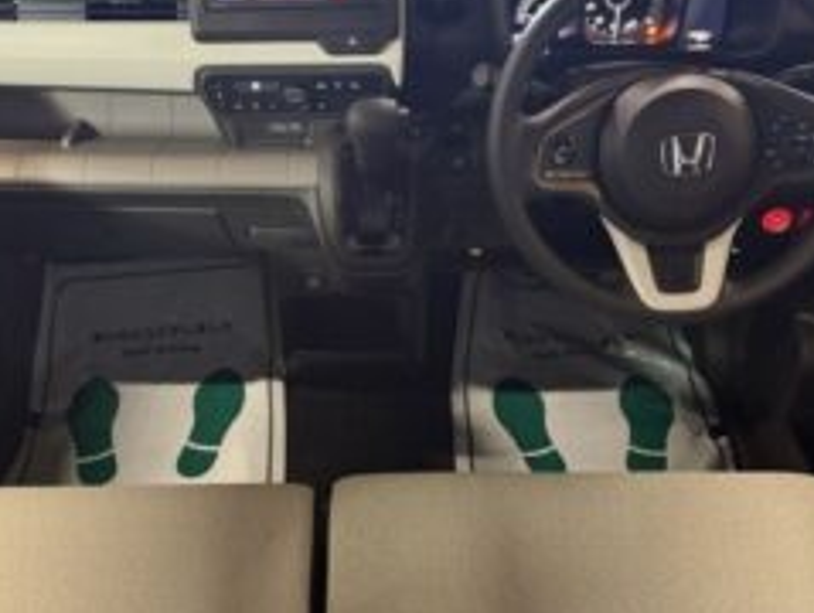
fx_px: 895
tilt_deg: -39.3
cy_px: 257
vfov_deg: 37.7
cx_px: 364
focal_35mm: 38
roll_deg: +1.7
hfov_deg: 48.8
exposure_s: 1/24
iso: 500
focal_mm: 5.96
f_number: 1.6
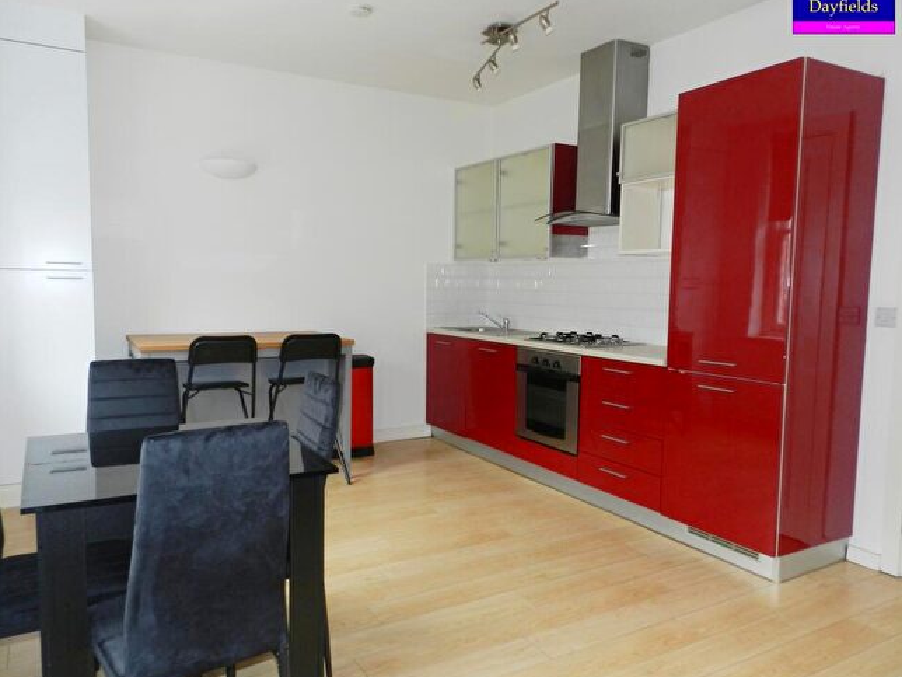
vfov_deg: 54.9
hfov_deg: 69.3
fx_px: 651
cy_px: 337
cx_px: 420
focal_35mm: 25
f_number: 3.4
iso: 200
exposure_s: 1/30
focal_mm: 4
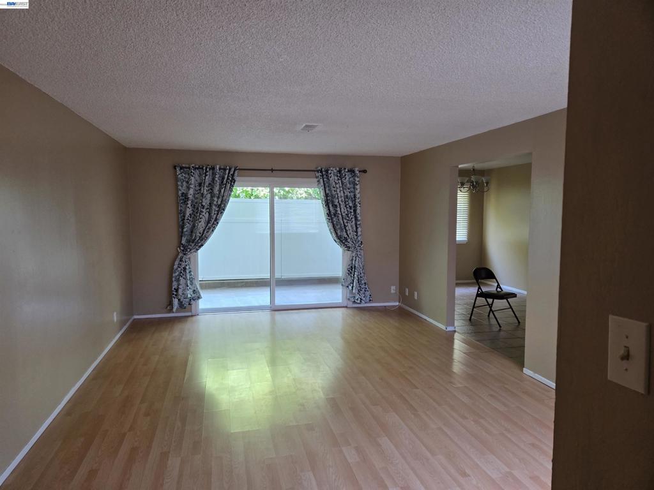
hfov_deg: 73.9
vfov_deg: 58.9
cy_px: 245
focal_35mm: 23
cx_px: 327
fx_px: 435
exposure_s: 1/120
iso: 400
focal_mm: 5.4
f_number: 1.8
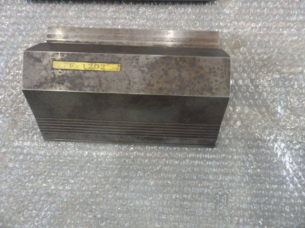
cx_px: 152
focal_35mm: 25
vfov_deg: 54.9
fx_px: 220
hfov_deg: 69.4
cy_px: 114
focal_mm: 4.5
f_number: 3
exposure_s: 1/30
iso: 320
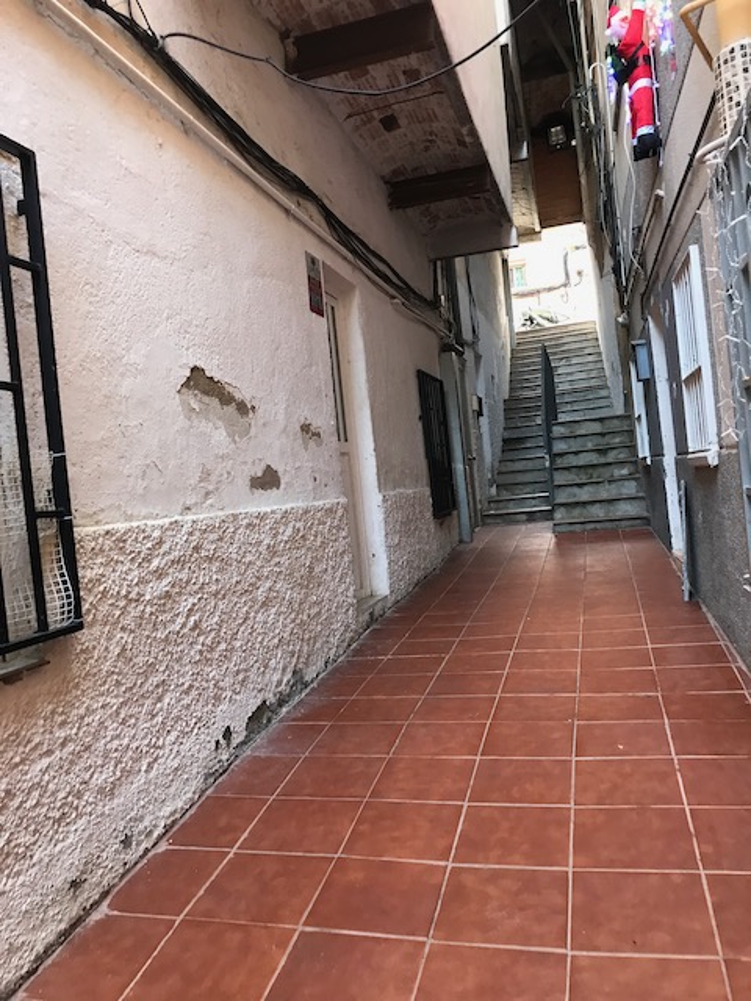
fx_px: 810
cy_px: 500
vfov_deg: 63.4
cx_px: 376
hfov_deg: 49.7
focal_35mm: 28
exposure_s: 1/25
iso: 32
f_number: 1.8
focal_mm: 3.99
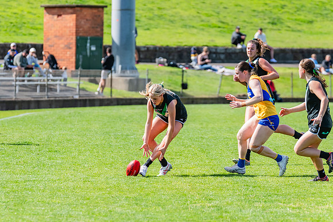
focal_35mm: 314
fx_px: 2909
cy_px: 105
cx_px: 155
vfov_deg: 4.4
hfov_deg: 6.6
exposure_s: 1/1600
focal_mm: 290
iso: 800
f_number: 7.1
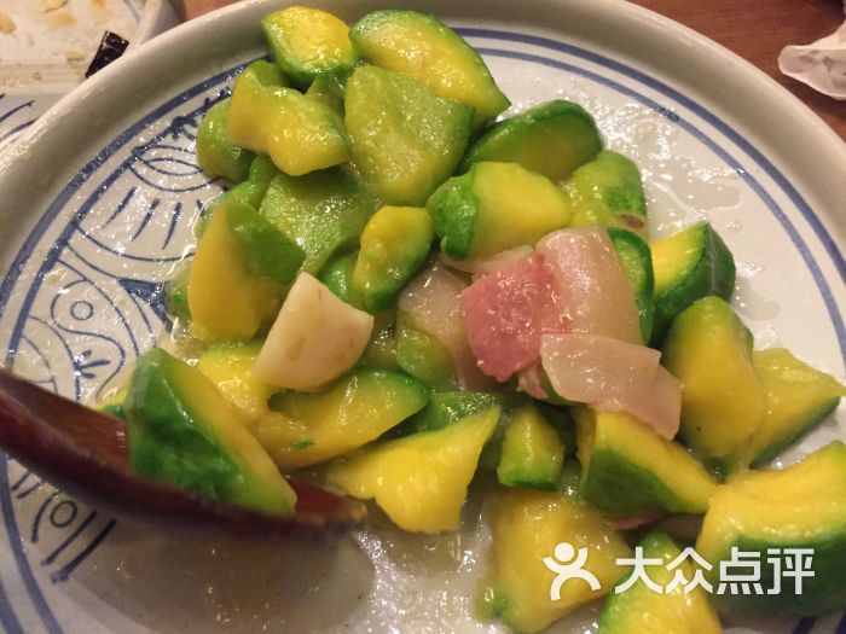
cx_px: 423
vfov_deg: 48.2
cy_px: 317
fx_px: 709
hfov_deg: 61.7
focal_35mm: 29
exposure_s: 1/25
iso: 250
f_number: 2.2
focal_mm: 4.15
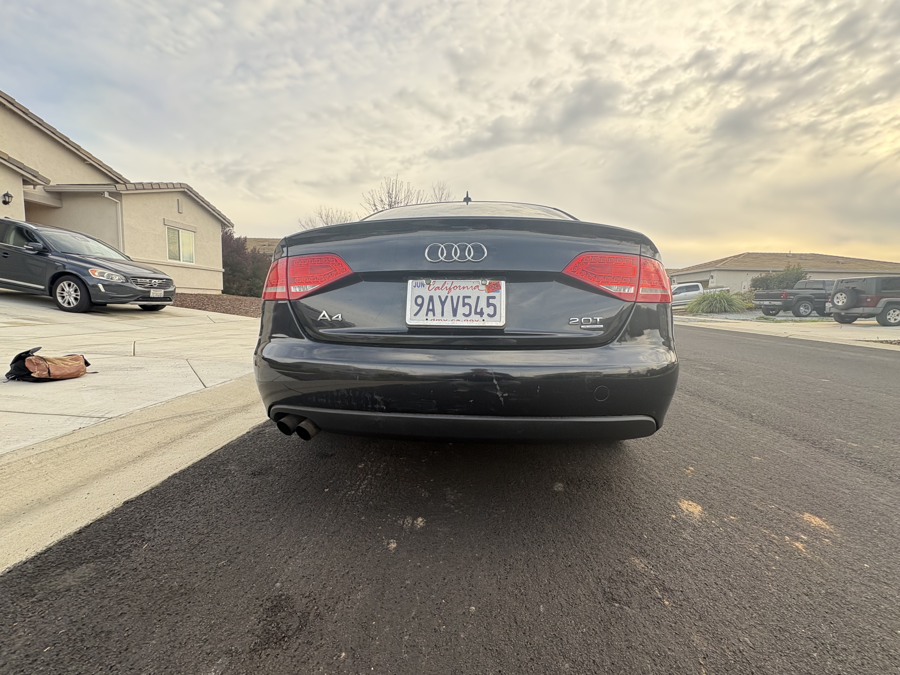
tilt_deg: -4.3
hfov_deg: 102.1
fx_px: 364
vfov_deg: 85.7
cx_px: 450
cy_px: 338
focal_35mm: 14
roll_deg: -1.1
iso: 64
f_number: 2.2
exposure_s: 1/132
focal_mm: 2.22
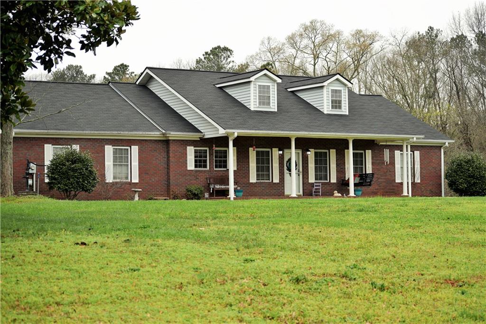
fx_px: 1113
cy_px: 162
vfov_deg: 16.5
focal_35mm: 82
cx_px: 243
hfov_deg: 24.6
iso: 200
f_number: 4
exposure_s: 1/400
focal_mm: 55
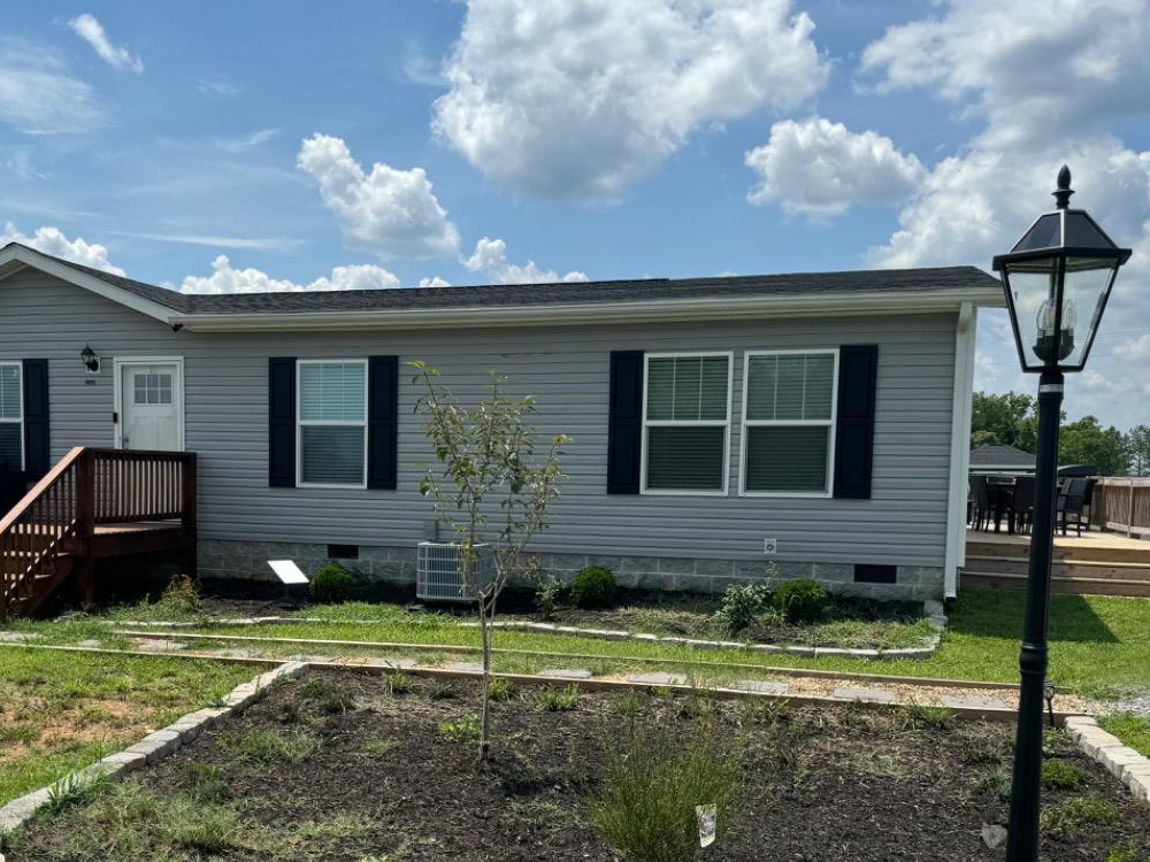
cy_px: 558
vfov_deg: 39.3
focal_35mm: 36
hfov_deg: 50.7
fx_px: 1196
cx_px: 413
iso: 80
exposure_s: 1/6410
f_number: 1.78
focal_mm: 6.76
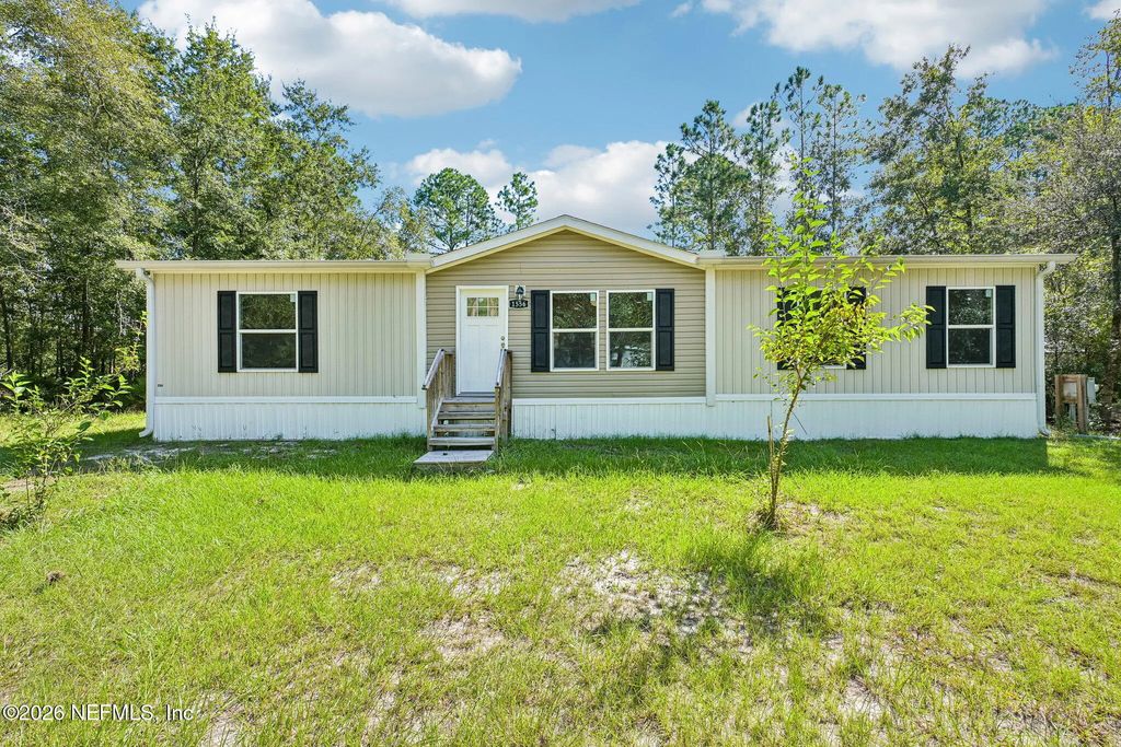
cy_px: 374
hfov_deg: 98.5
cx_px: 560
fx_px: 483
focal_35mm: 16
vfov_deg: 75.5
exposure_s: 1/125
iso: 100
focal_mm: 15.5
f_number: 8
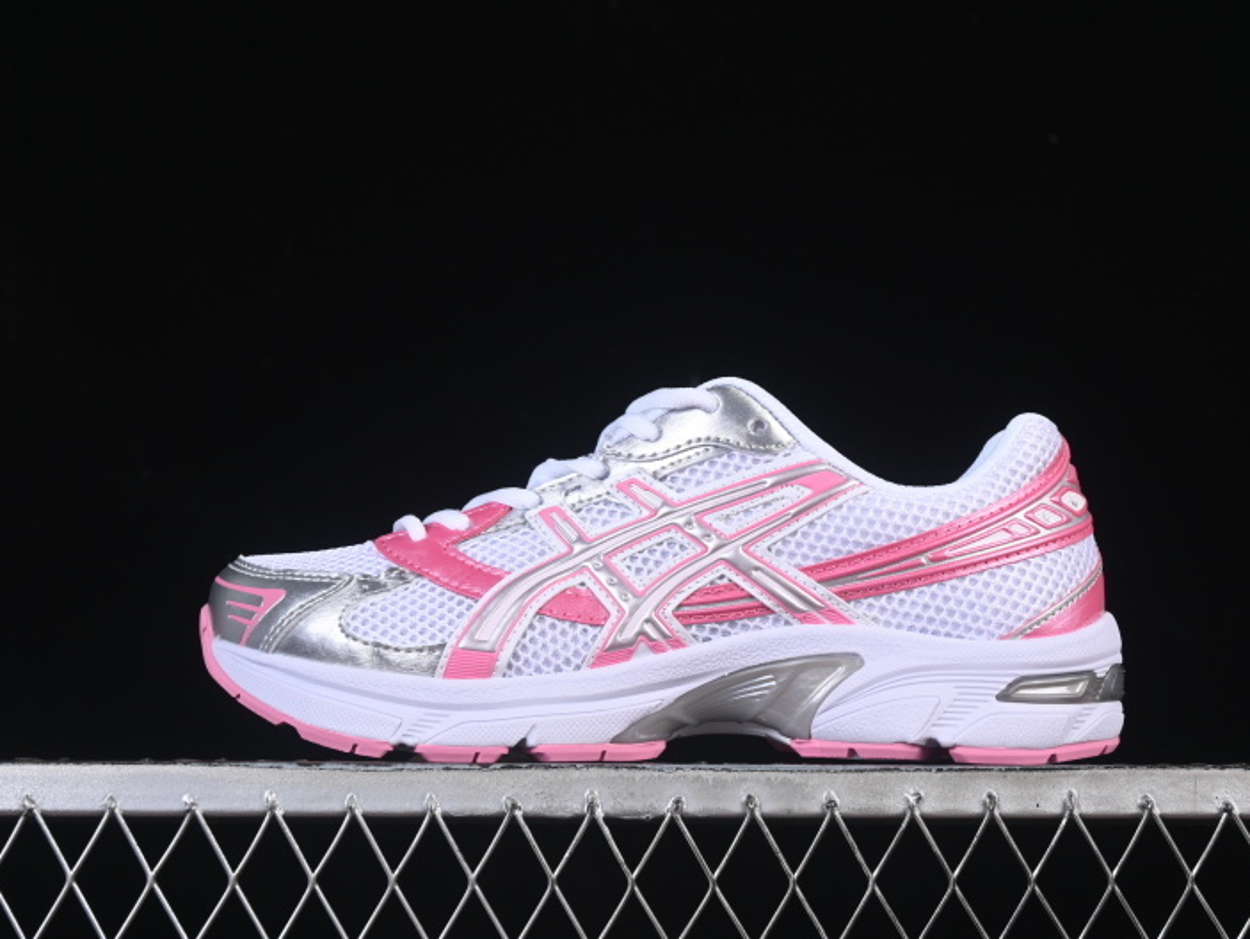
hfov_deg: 23.8
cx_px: 665
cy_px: 470
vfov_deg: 18.0
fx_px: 2963
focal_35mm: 82
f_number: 8
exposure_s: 1/80
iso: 160
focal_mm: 50
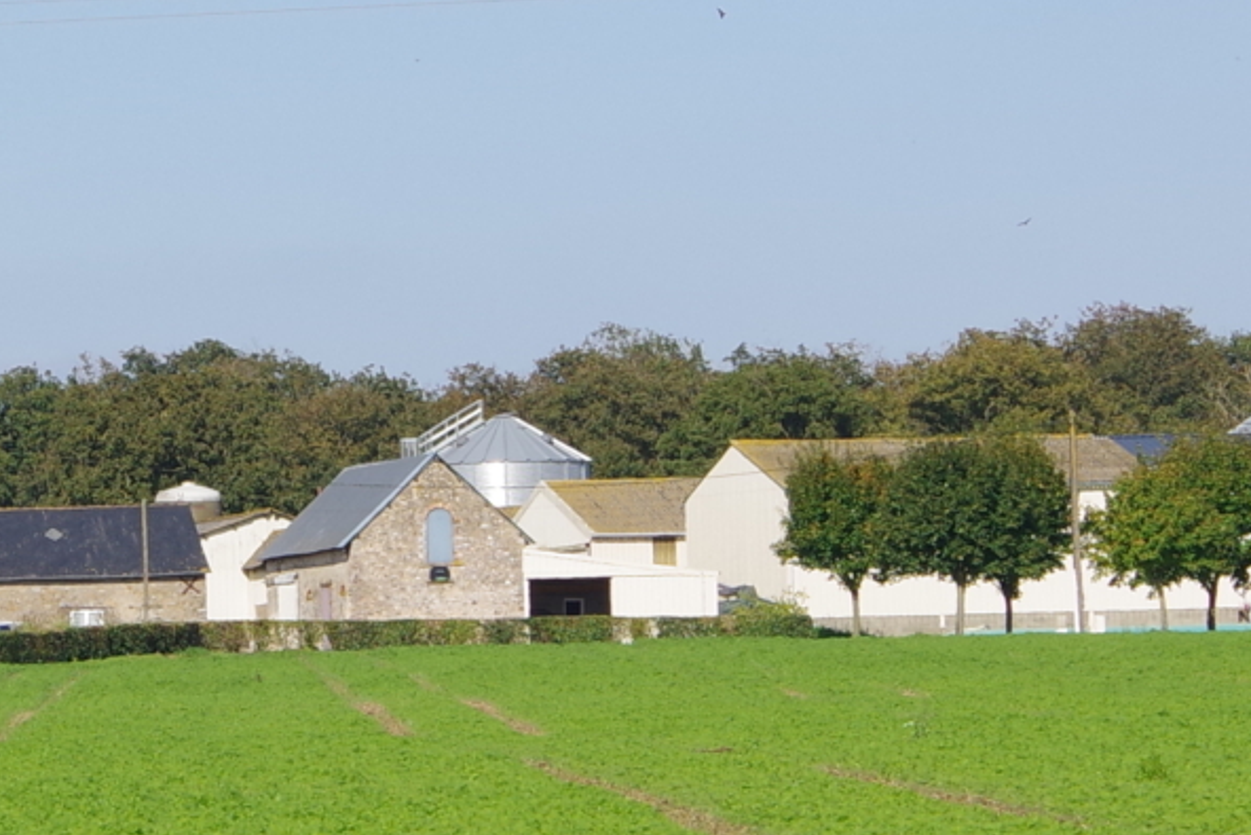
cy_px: 519
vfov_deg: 3.5
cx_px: 57
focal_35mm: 389
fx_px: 13520
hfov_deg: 5.3
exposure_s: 1/250
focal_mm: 60
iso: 200
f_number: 11
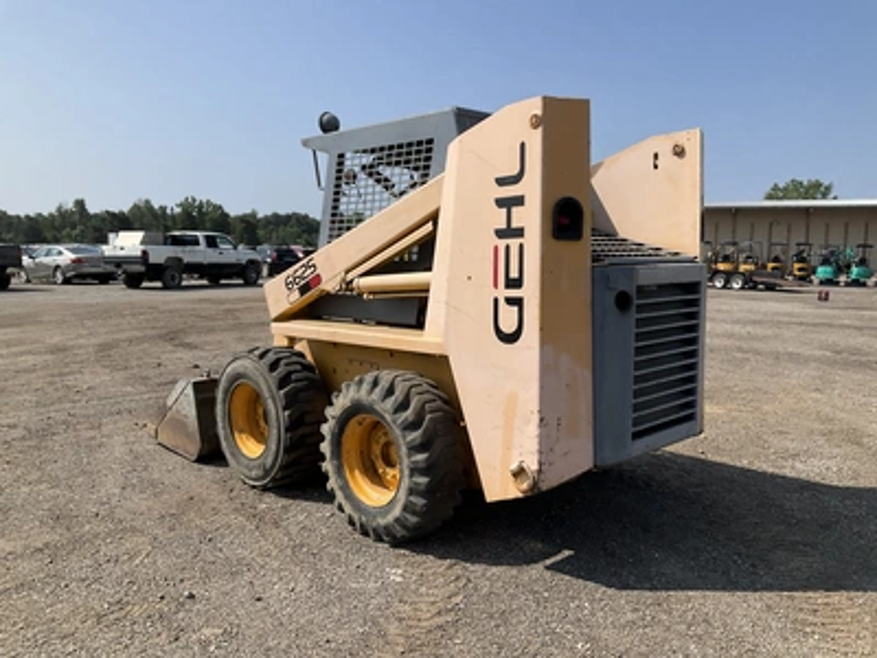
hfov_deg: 61.7
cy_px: 329
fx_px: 735
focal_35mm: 29
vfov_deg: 48.2
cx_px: 438
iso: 25
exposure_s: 1/2320
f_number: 1.8
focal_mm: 3
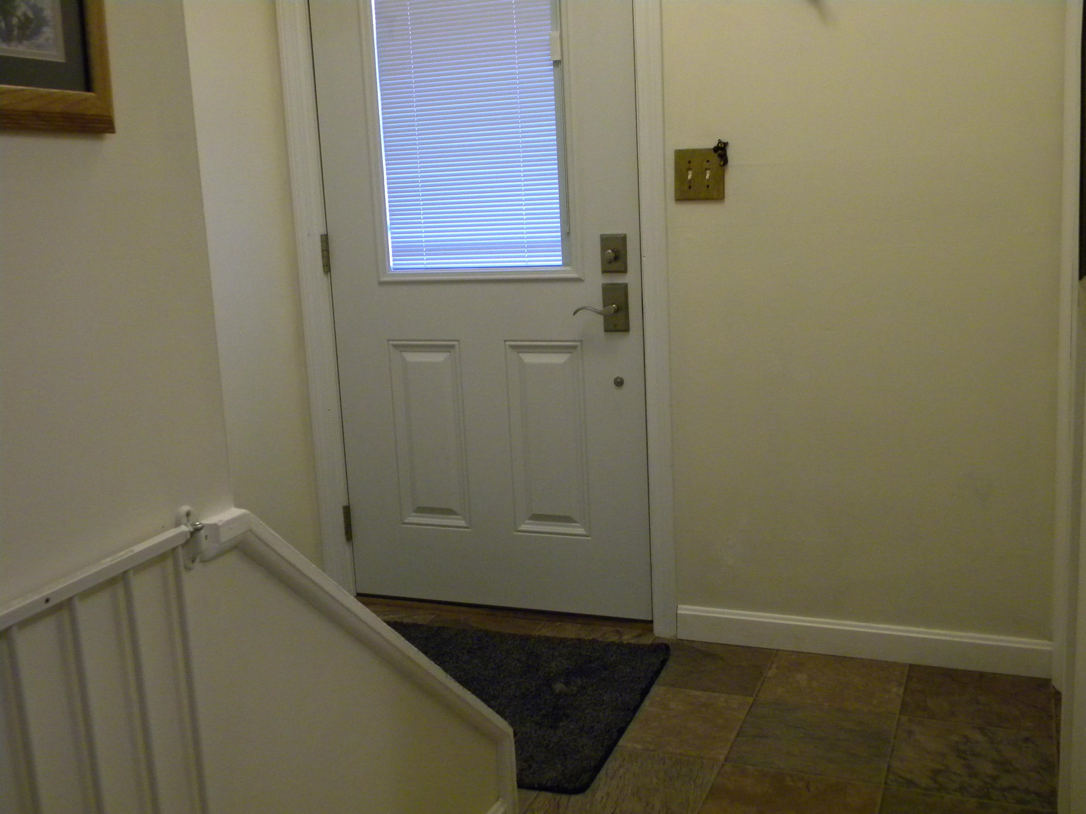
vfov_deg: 39.7
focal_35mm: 36
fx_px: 1129
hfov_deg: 51.4
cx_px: 543
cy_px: 407
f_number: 3.7
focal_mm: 6.4
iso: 400
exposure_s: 1/19
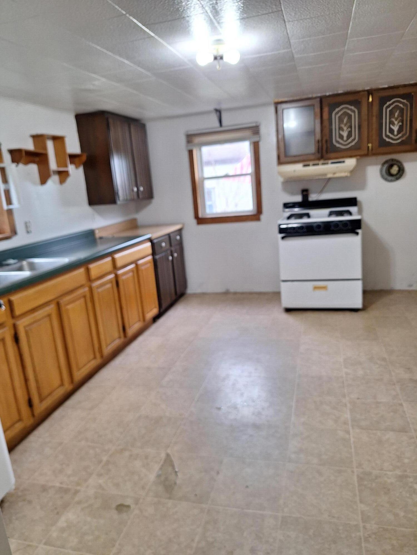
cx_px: 208
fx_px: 369
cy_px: 278
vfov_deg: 73.9
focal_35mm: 23
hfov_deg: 58.9
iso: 64
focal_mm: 5.54
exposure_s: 1/40
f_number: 1.8
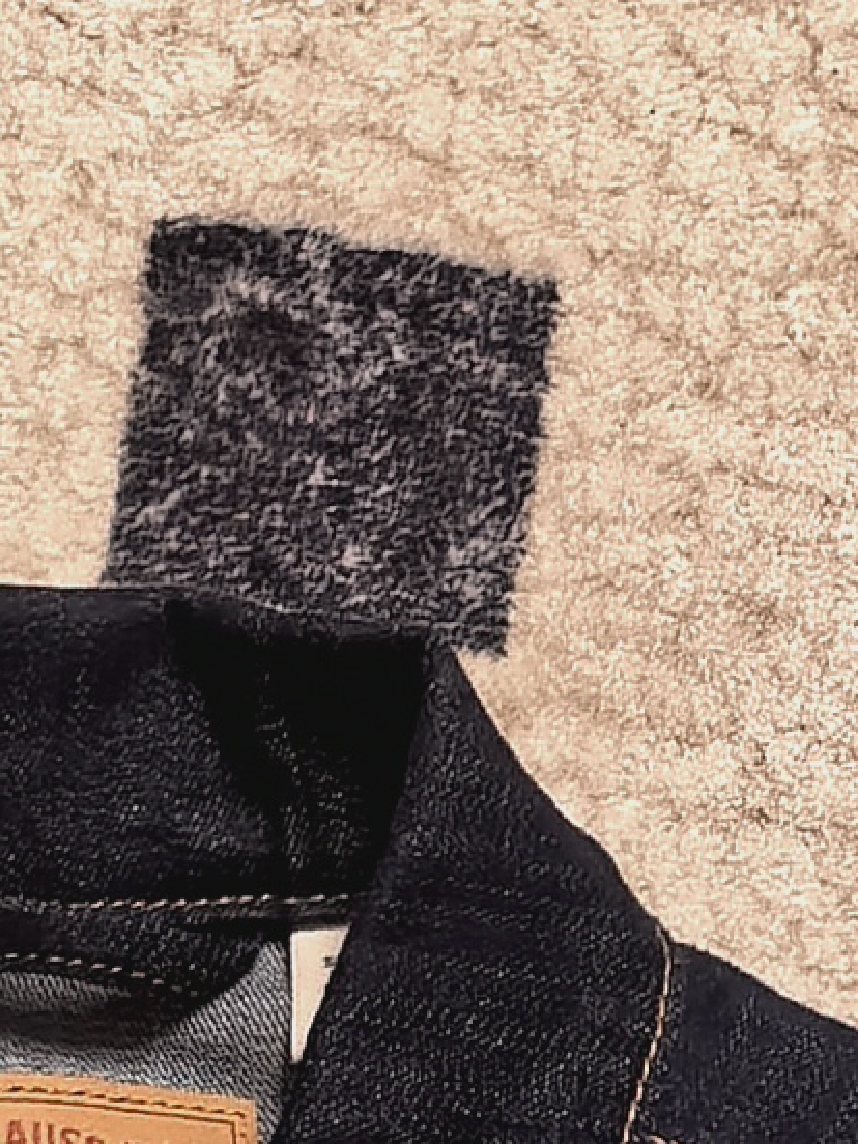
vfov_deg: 10.1
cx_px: -10
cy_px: 2487
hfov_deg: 8.3
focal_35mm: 178
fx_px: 5883
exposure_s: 1/100
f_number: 2
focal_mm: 8.5
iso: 200
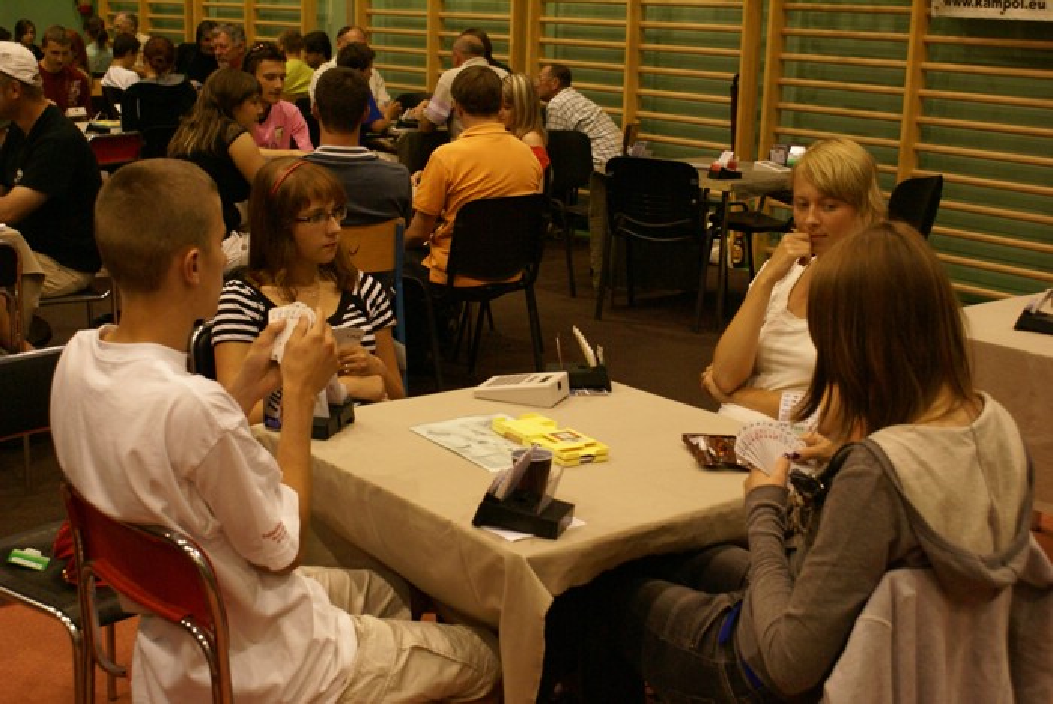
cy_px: 352
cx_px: 526
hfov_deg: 37.8
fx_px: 1537
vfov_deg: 25.8
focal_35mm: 52
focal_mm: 35
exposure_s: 1/80
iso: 800
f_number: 5.6
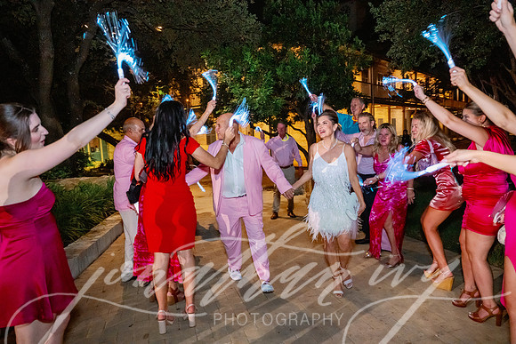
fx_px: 344
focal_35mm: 24
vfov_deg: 53.2
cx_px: 258
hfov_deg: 73.7
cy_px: 172
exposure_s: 1/125
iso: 4000
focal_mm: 24
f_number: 3.5
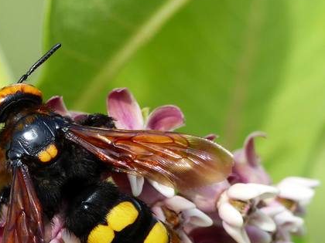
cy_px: 211
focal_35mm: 1219
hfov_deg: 1.6
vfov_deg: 1.2
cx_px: 21
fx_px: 11445
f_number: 4
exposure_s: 1/640
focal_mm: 108
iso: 100
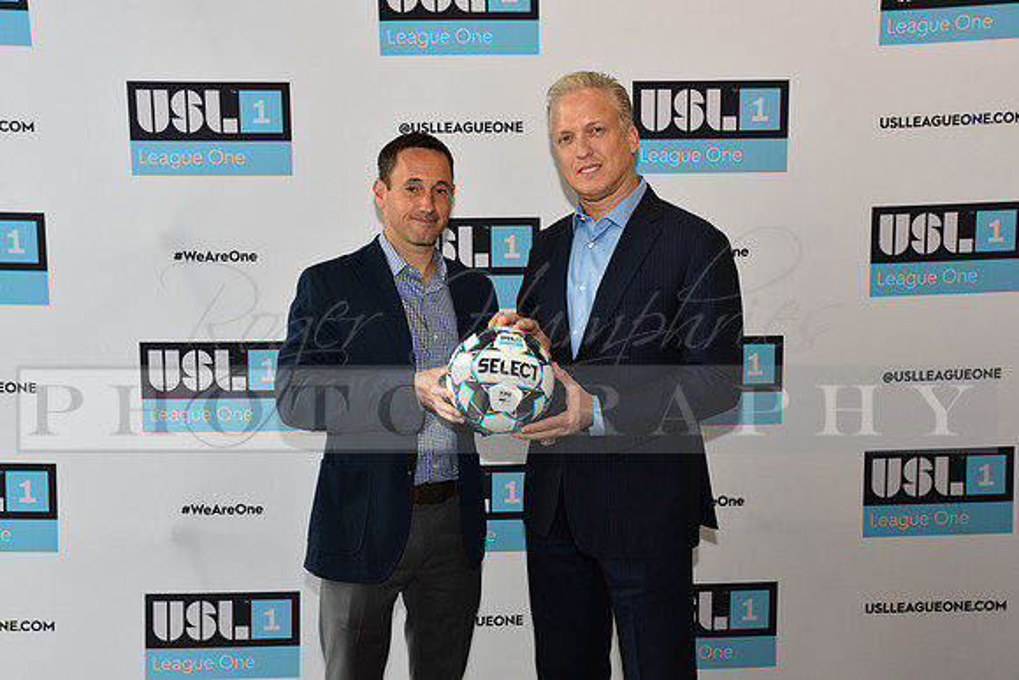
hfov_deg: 46.4
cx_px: 510
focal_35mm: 42
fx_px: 1189
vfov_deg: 31.9
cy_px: 340
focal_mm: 42
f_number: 5.6
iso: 400
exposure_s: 1/60
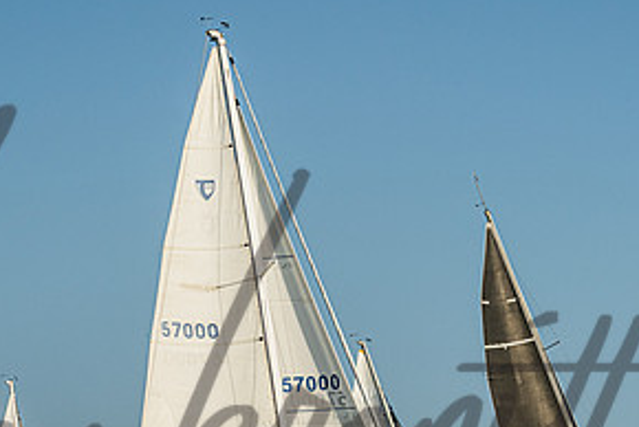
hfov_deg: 8.5
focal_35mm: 242
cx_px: 419
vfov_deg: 5.7
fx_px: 4300
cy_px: 450
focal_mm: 100
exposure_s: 1/5000
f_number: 5.6
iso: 400
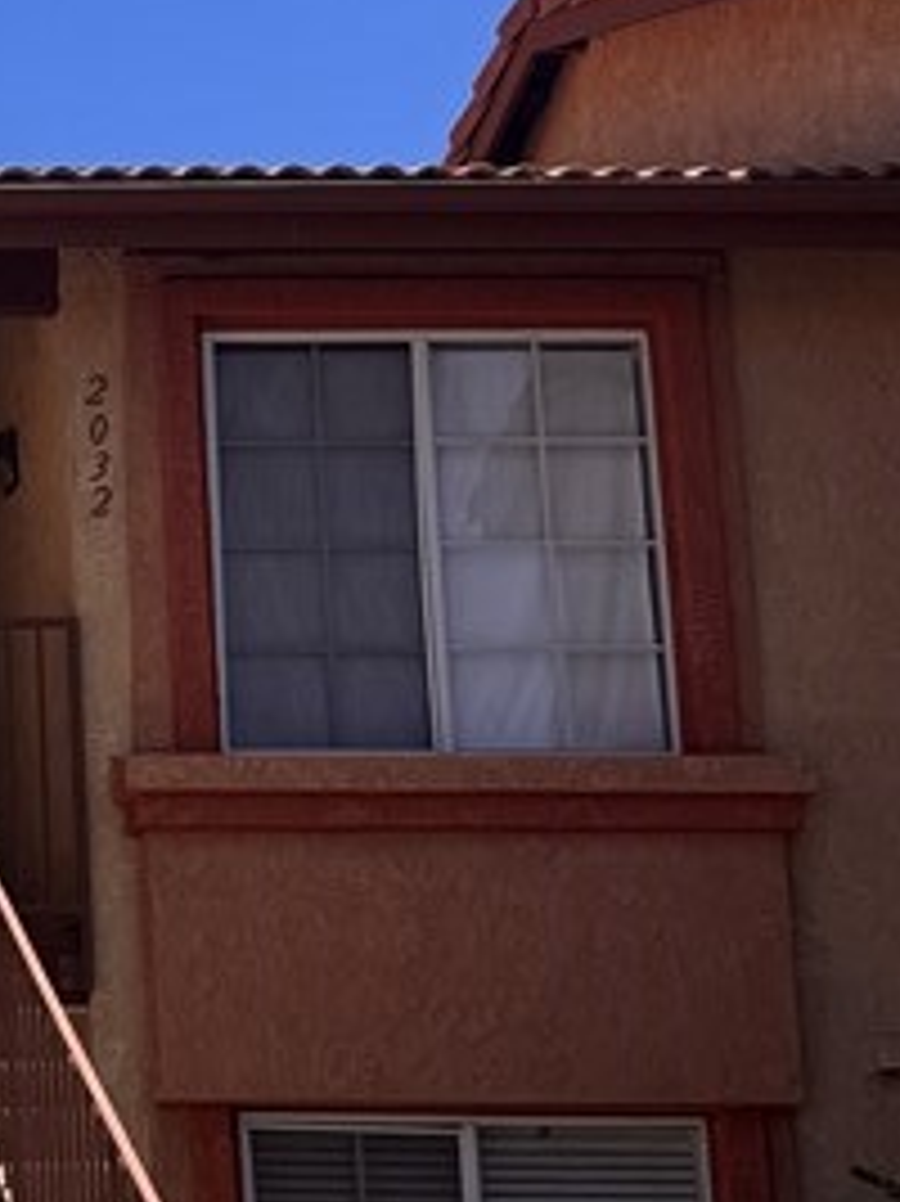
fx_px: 3192
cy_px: 797
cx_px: -752
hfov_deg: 14.1
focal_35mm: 92
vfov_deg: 21.2
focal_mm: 6.76
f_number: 1.78
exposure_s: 1/4608
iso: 80
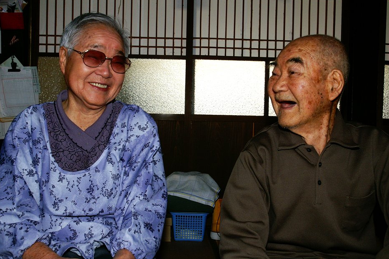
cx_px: 190
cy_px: 138
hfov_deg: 42.7
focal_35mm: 46
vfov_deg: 29.2
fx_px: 497
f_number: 7.1
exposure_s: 1/125
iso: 400
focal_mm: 28
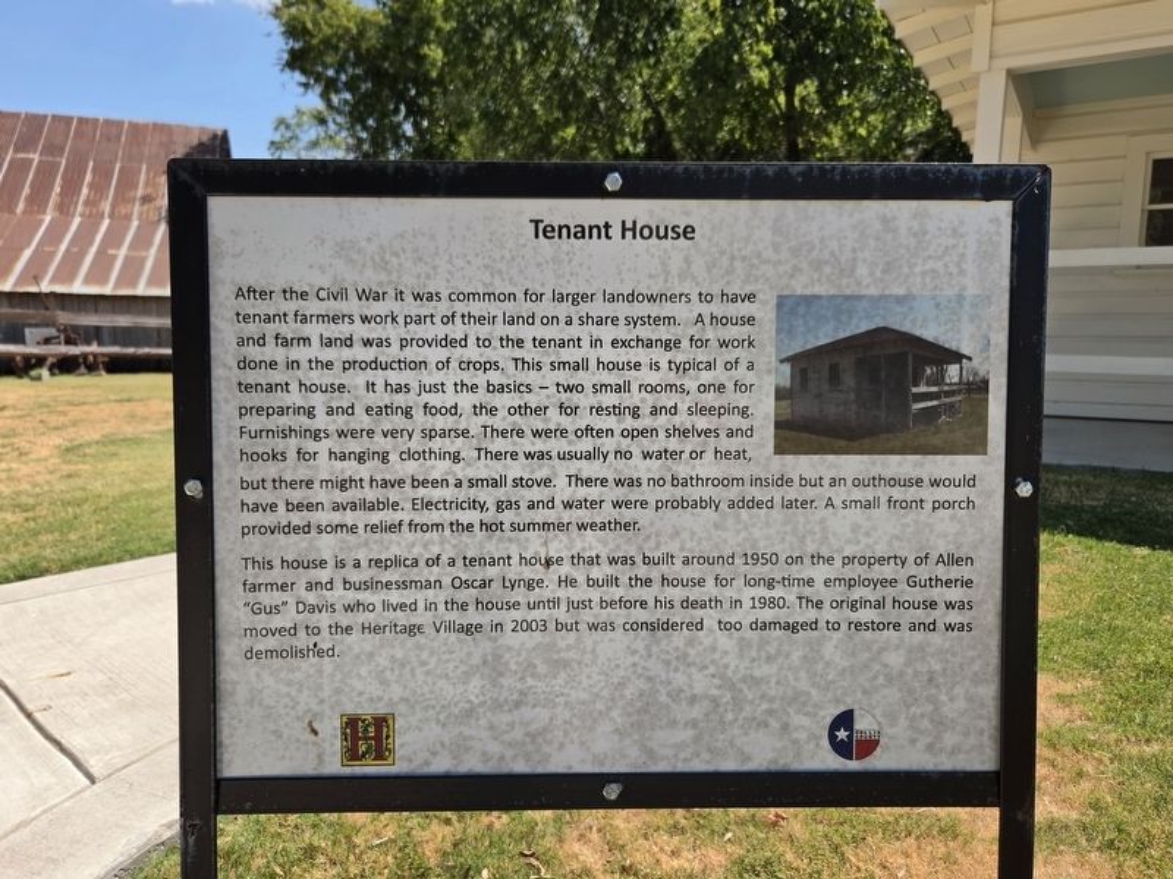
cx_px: 586
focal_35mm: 23
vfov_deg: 58.9
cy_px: 440
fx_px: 779
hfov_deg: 73.9
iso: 80
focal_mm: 5.4
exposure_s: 1/3717
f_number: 1.8
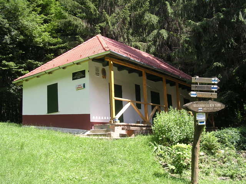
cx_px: 123
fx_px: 270
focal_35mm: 38
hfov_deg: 49.0
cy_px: 92
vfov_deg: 37.7
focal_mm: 5.8
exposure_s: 1/261
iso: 100
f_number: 2.8
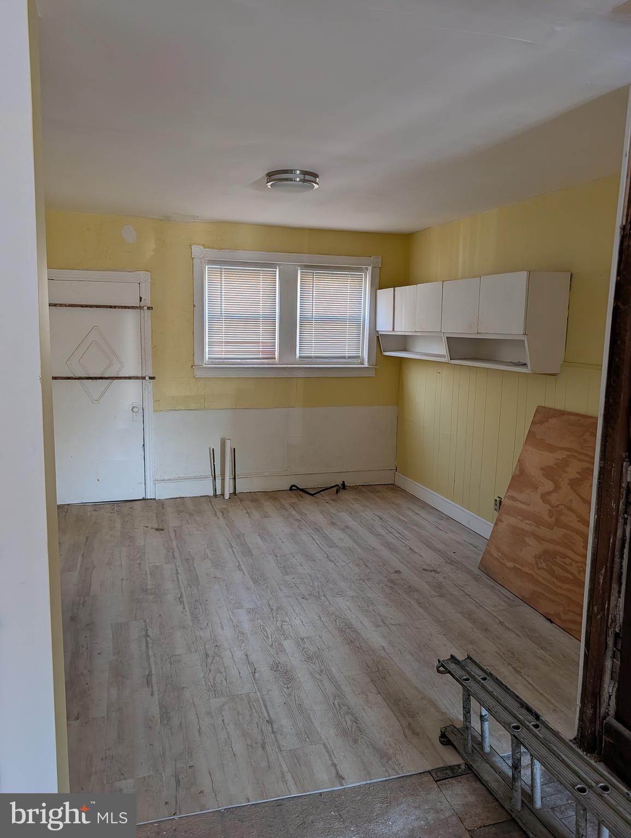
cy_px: 419
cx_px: 316
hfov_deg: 56.9
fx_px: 582
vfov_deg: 71.5
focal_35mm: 24
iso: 87
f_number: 1.68
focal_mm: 6.9
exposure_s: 1/146
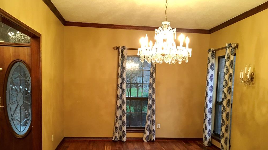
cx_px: 133
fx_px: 227
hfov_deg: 61.0
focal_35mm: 32
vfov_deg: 36.3
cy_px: 99
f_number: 2.2
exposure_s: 1/30
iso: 200
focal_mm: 4.15
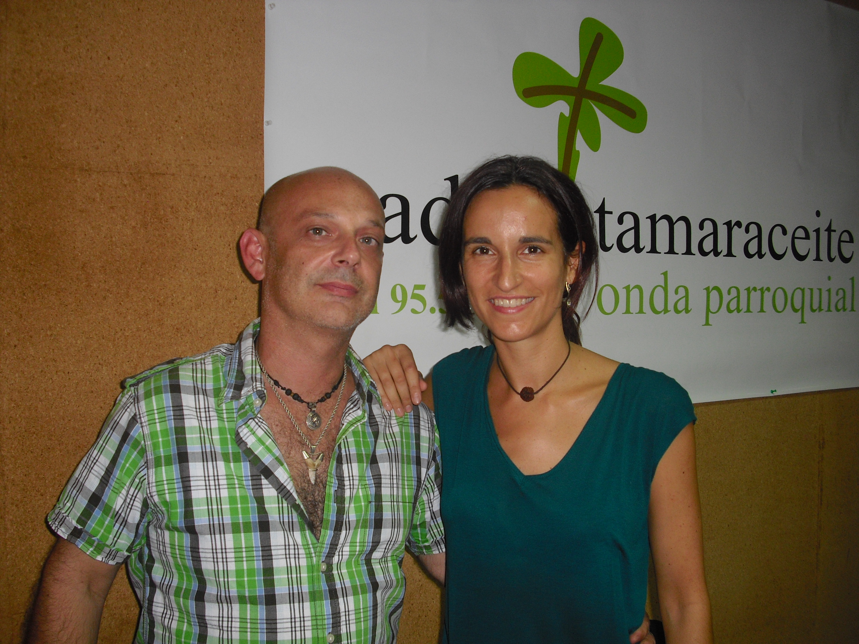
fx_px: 943
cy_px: 322
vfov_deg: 37.7
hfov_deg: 49.0
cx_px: 430
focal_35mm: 38
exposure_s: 1/60
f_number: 2.8
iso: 100
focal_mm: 6.2
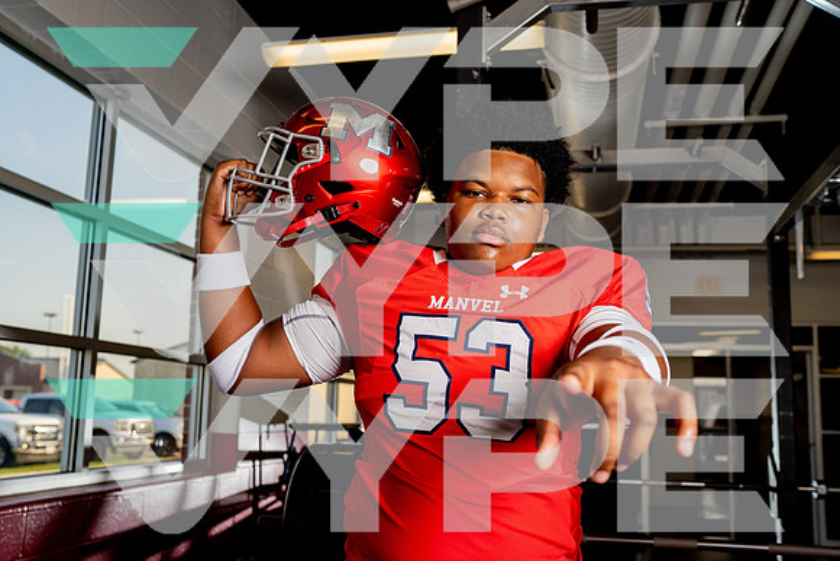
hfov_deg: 53.3
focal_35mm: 36
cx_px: 420
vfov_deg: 37.0
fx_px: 837
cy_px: 280
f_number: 4
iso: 100
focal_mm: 35
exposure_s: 1/200
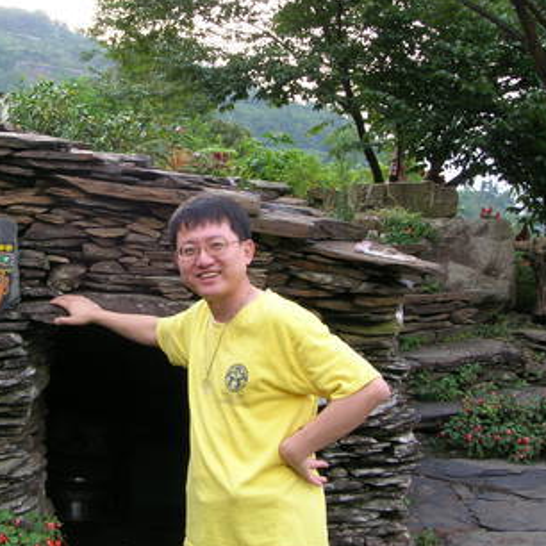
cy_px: 253
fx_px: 1053
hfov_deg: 28.8
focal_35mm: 59
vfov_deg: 29.1
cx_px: 157
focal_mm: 5.7
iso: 50
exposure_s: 1/14.4
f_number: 4.9
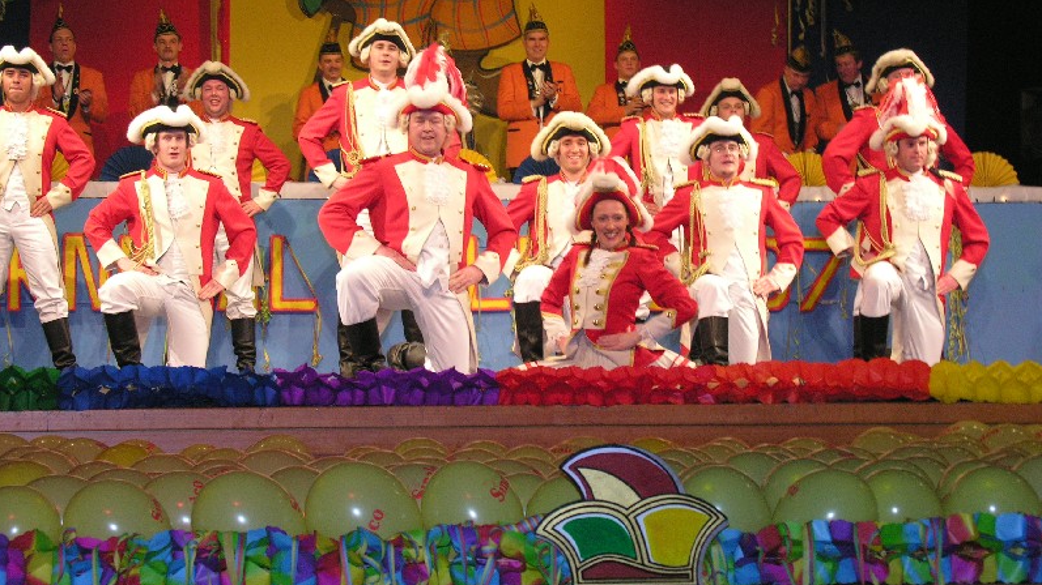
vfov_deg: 17.2
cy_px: 264
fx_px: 1934
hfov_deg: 30.2
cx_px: 520
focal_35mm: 70
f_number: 4
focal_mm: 16.4
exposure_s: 1/34.5
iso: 200
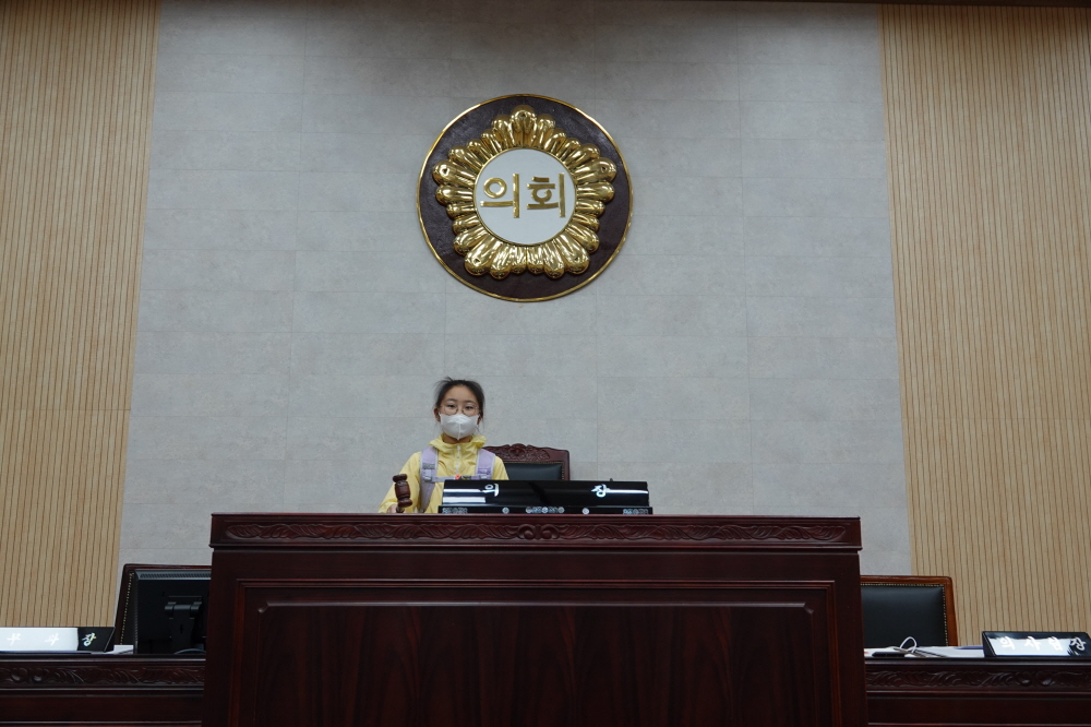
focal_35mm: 31
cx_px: 546
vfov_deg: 42.3
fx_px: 939
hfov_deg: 60.3
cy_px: 364
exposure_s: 1/40
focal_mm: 11.51
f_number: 2.8
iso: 125
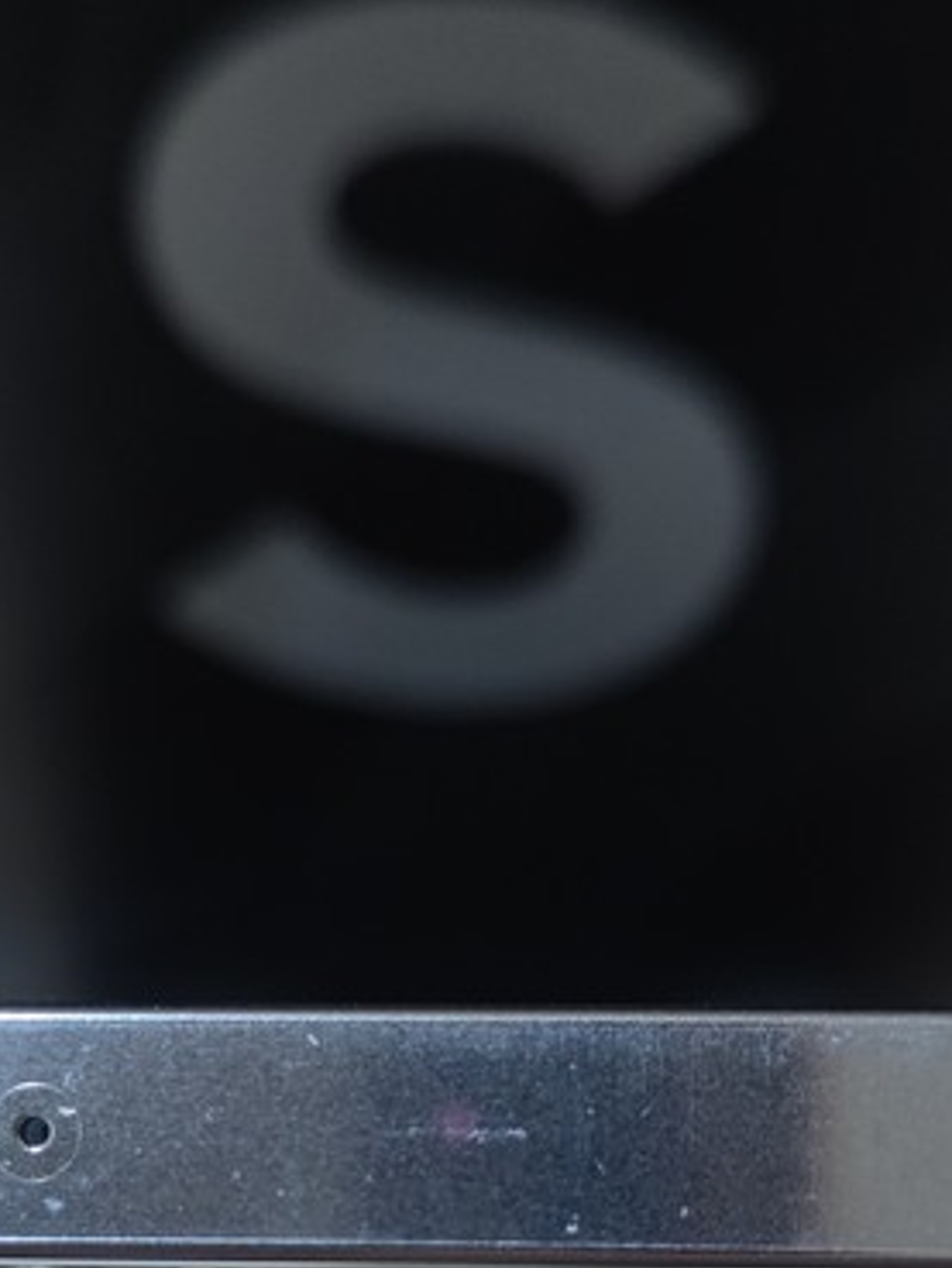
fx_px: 2382
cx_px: 385
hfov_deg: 22.6
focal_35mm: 65
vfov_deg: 28.9
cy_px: 1069
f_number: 1.85
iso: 784
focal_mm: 6.78
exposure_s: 1/60
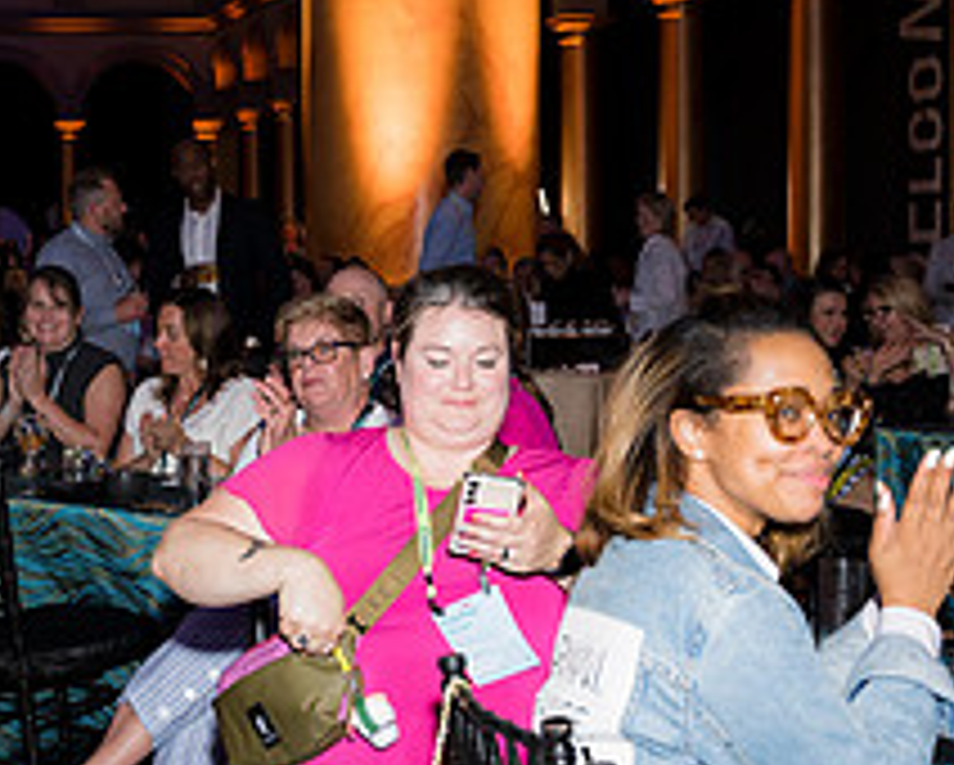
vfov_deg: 19.4
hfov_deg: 23.5
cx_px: 99
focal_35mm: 79
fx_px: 2233
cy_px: 421
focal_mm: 30
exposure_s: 1/100
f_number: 4
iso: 800
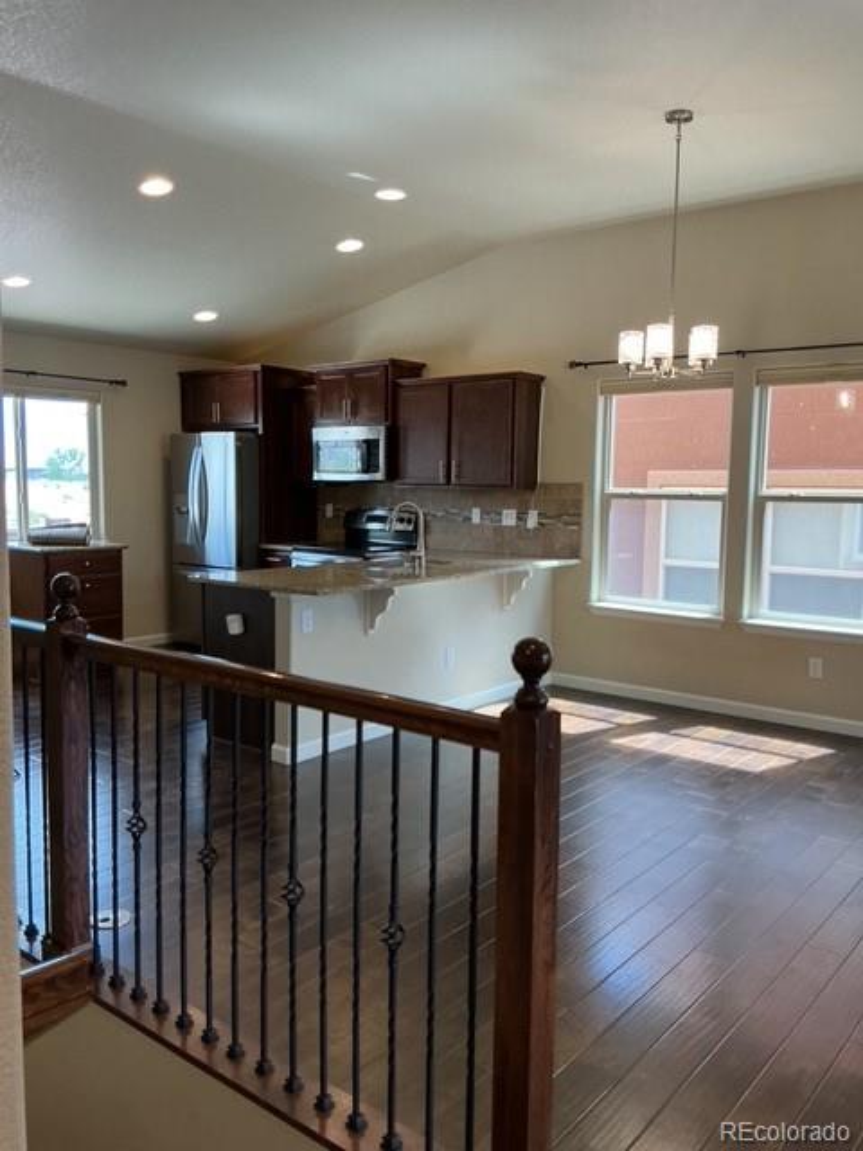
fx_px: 964
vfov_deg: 61.7
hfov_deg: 48.2
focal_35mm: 29
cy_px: 576
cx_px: 432
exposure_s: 1/120
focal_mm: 3
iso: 50
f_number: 1.8
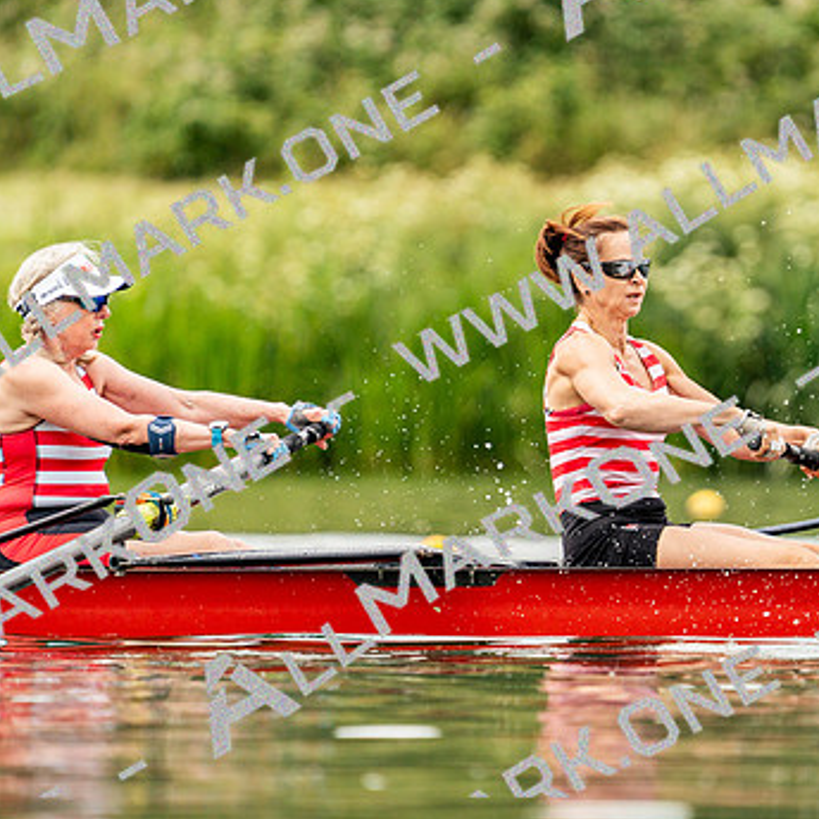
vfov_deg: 2.0
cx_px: 688
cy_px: 389
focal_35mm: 861
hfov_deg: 2.0
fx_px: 23047
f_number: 6.3
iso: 640
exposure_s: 1/2000
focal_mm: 600
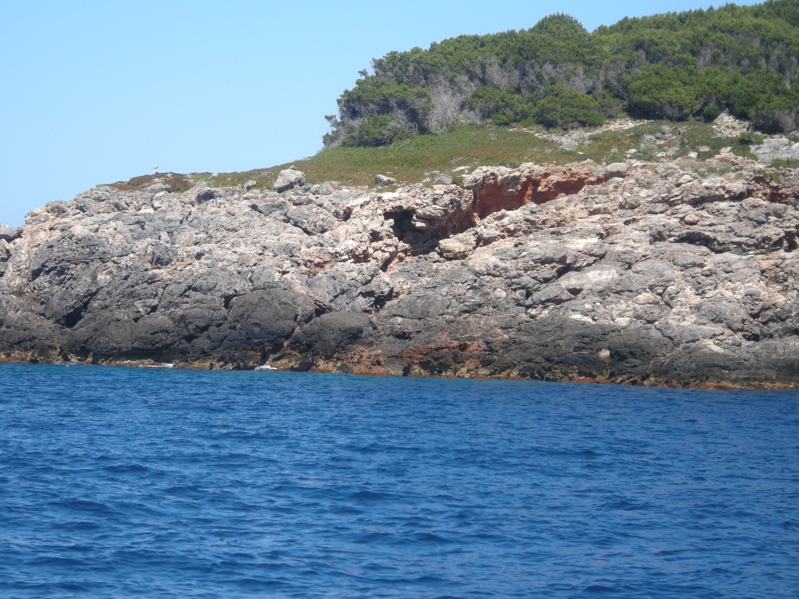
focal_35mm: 139
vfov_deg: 10.7
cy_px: 314
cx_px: 337
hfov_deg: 14.2
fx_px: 3208
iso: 64
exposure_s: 1/208
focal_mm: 23.7
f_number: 5.4
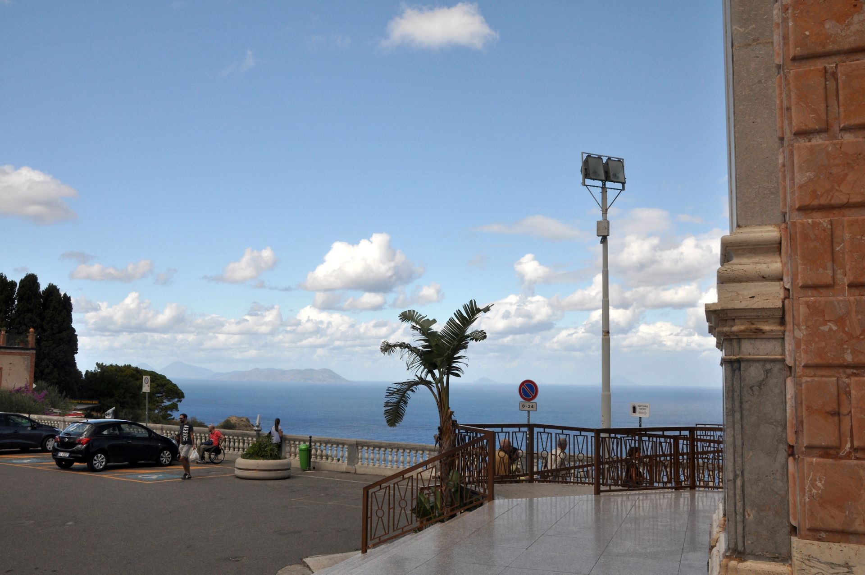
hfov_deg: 62.0
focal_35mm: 30
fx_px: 720
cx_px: 432
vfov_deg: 43.5
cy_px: 288
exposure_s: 1/200
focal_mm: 20
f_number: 14
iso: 400
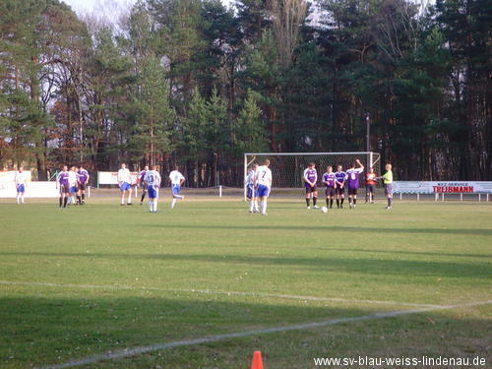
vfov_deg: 12.7
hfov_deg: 16.8
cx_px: 246
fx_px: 1663
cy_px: 184
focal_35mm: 117
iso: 80
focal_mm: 19.8
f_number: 4.5
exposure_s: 1/125
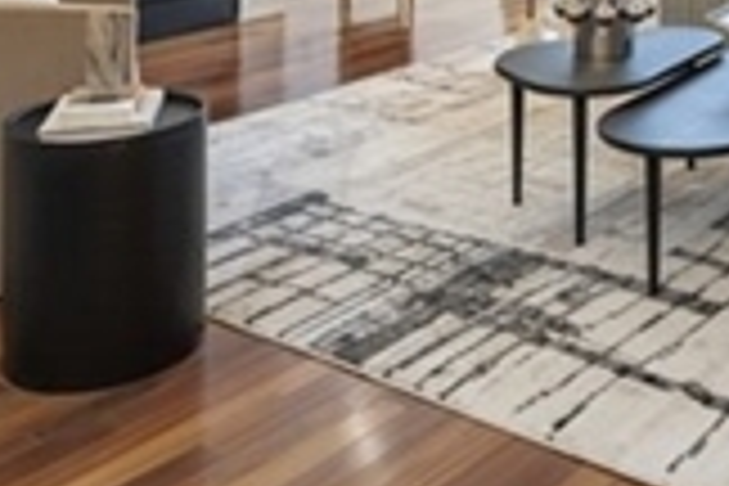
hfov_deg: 31.1
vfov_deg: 19.4
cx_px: 718
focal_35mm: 60
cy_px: -268
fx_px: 1215
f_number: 7.1
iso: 100
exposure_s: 1
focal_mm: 19
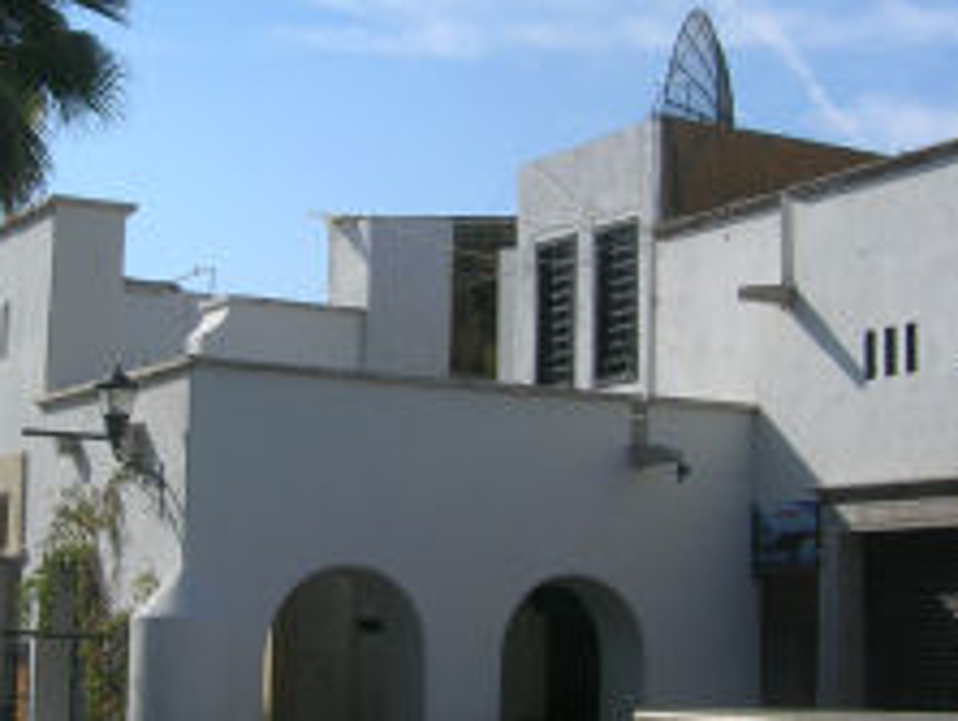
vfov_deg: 18.9
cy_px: 307
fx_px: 2161
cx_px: 362
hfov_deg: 24.9
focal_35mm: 78
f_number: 4.9
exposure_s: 1/515
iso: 50
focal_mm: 5.7
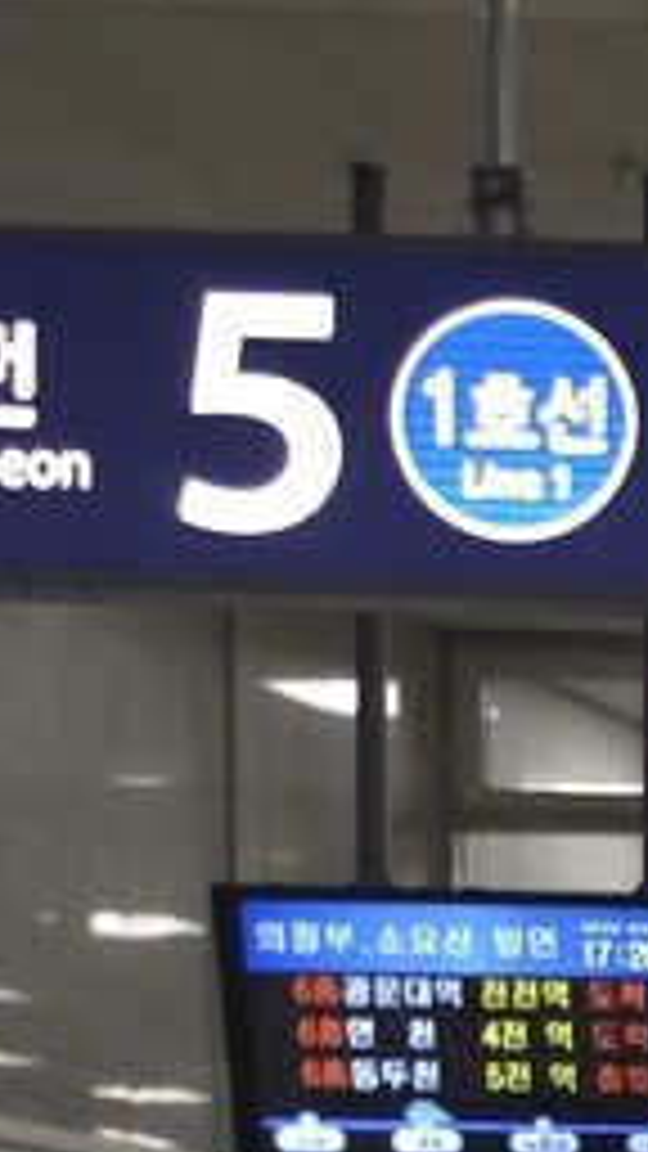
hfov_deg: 6.4
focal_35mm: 137
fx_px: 4185
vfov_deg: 14.4
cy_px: 1840
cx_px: 2930
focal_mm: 6.5
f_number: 1.4
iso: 10
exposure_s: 1/3.33
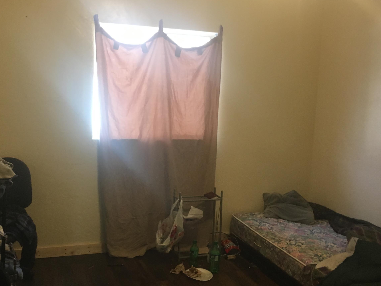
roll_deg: -2.8
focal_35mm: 38
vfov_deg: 37.7
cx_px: 144
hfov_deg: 48.5
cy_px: 132
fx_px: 418
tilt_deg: -4.7
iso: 125
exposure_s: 1/33
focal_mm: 4.15
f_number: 2.2
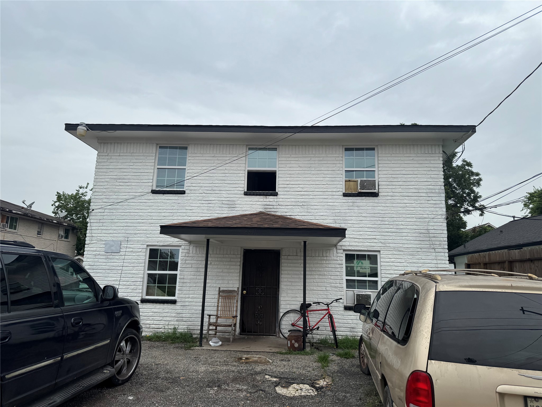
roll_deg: -0.2
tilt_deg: +10.6
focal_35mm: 24
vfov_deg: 56.8
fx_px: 376
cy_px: 204
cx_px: 271
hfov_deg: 71.6
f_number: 1.78
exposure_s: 1/3096
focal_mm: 6.76
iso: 80
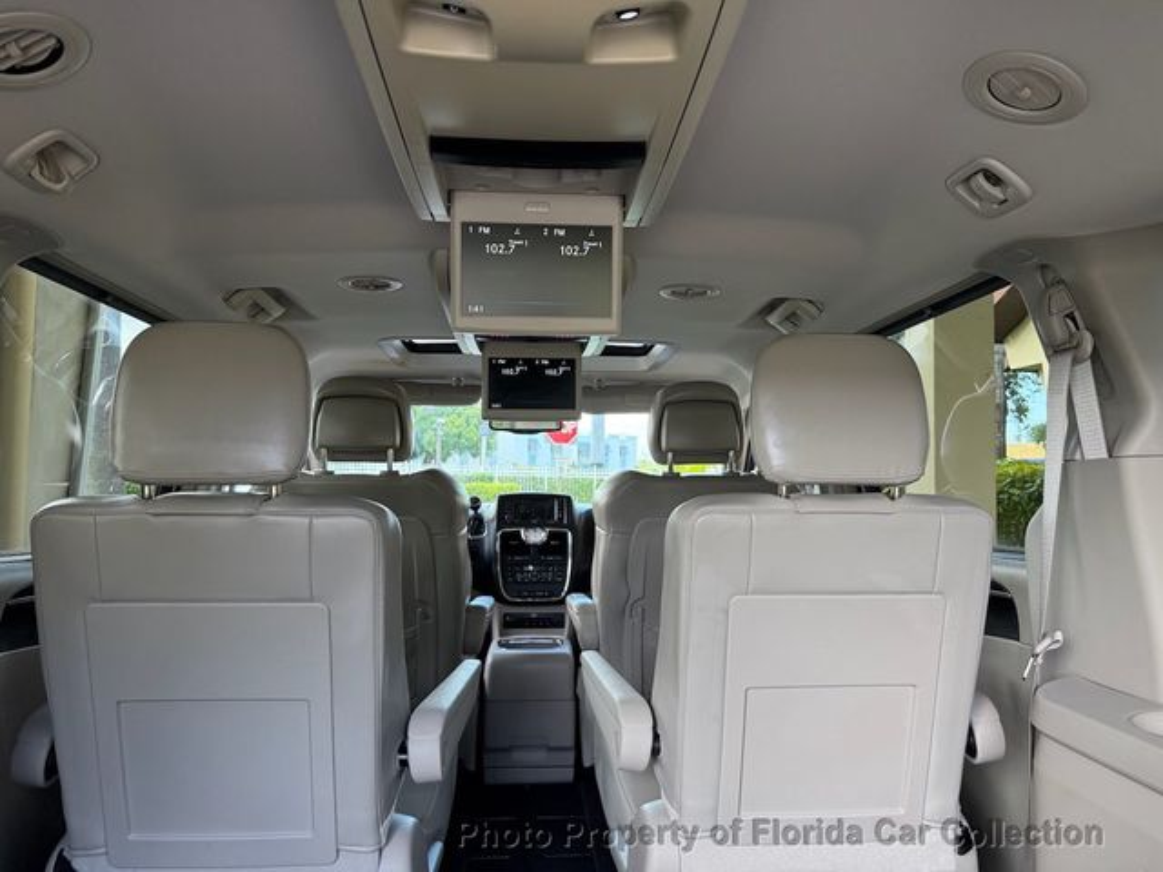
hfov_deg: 71.6
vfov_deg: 56.8
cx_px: 582
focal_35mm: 24
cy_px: 436
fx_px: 806
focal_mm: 6.76
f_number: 1.78
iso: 200
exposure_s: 1/192
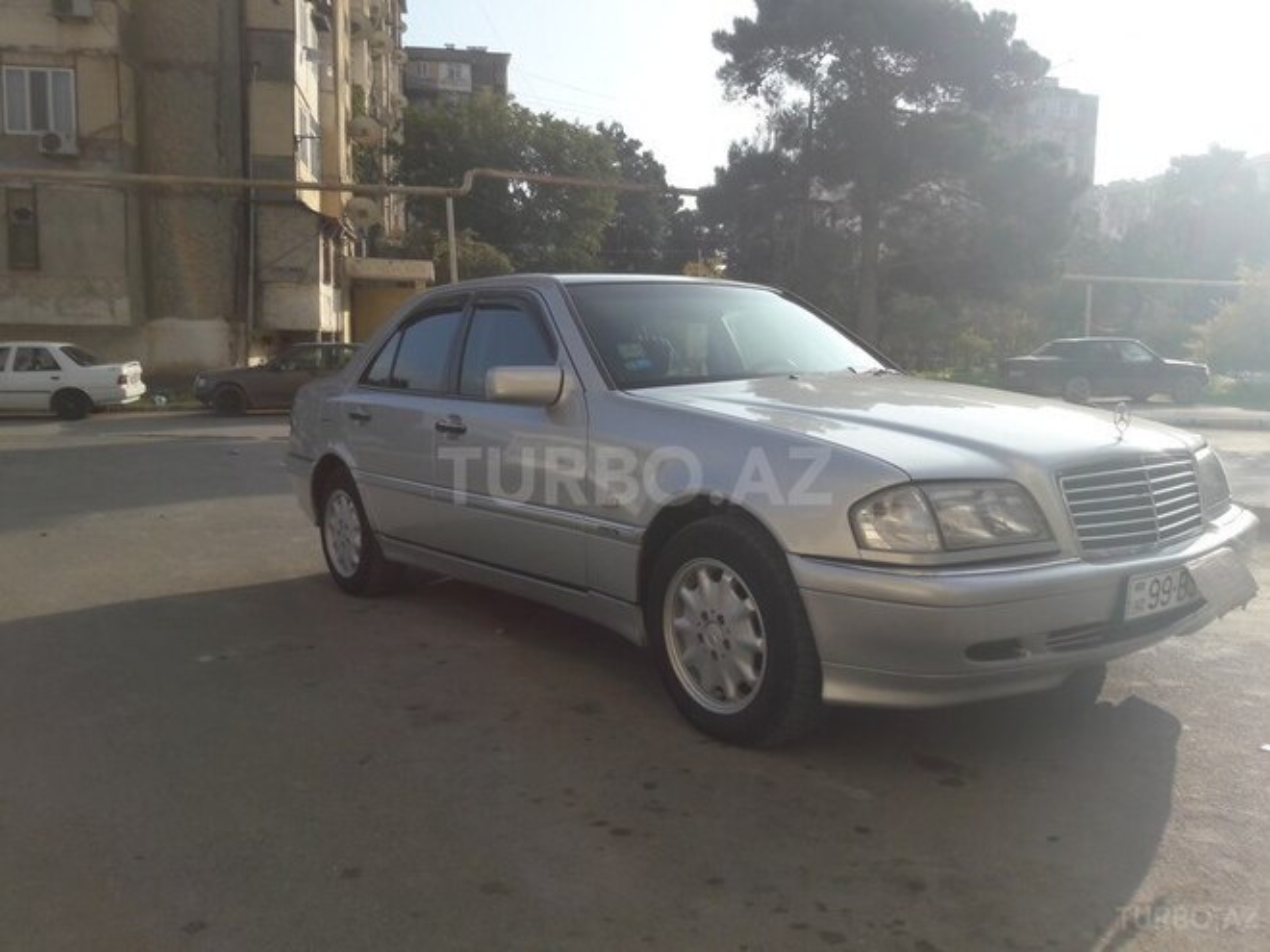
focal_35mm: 28
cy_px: 476
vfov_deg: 49.7
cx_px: 635
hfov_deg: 63.4
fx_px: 1027
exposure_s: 1/1244
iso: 40
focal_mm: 3.7
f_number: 1.9
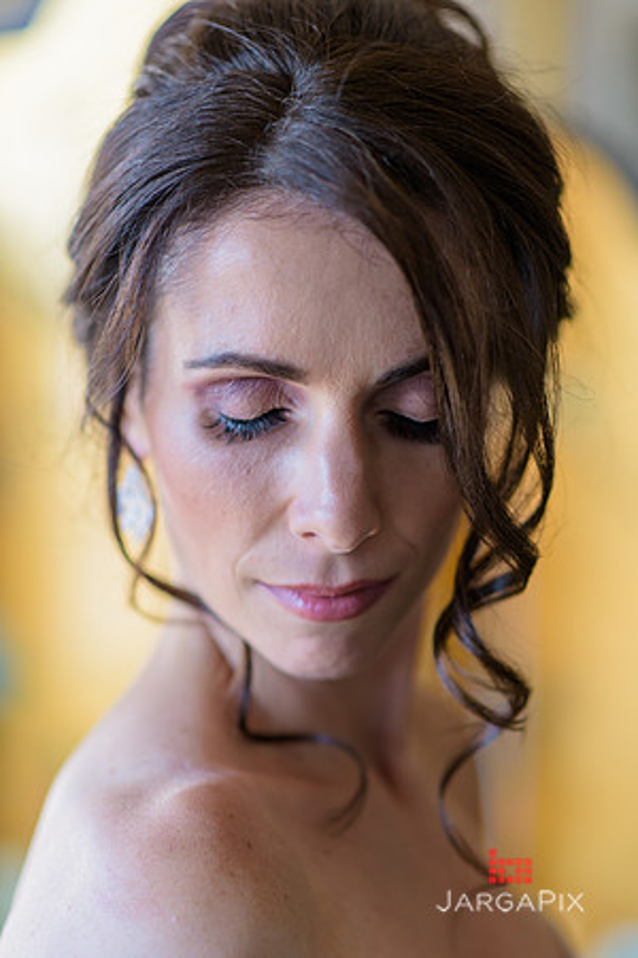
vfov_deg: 23.9
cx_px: 319
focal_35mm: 85
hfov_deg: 16.1
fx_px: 2259
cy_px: 479
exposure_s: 1/200
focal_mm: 85
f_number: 2
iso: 200
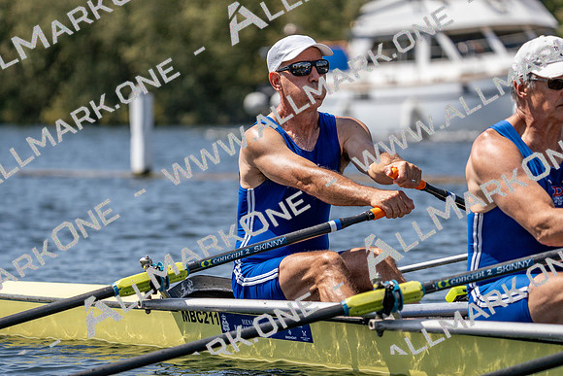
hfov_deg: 7.6
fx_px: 4223
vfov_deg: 5.1
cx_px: 282
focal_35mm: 270
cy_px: 188
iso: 200
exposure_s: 1/2000
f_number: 5.6
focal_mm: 270
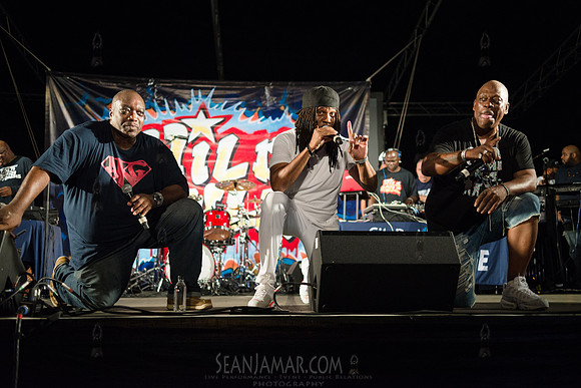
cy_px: 194
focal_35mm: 35
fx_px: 567
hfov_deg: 54.3
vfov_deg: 37.8
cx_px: 290
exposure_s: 1/1000
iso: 1250
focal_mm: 35
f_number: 2.8
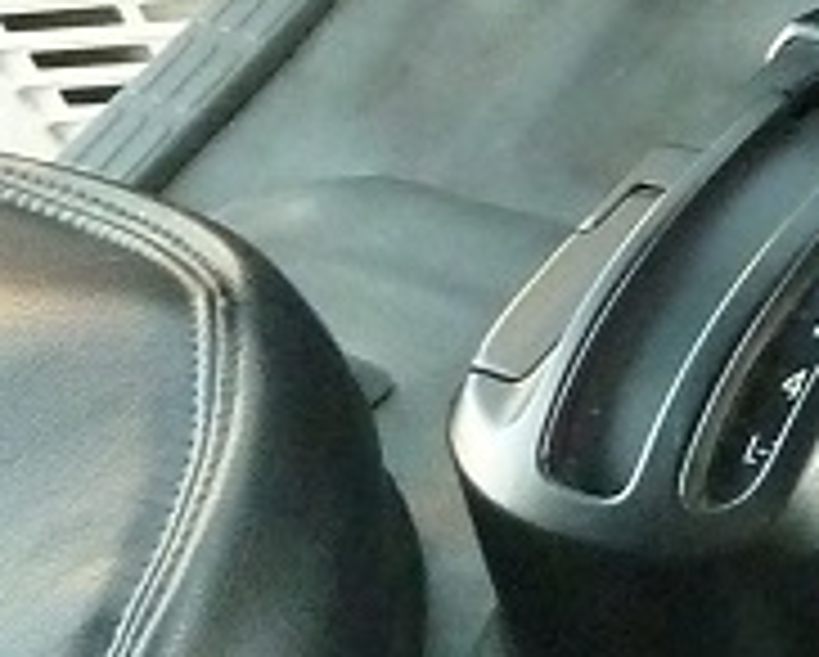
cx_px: 1638
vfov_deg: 9.5
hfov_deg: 10.9
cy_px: -122
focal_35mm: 161
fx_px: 3907
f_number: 3.3
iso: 500
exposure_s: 1/30
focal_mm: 4.1
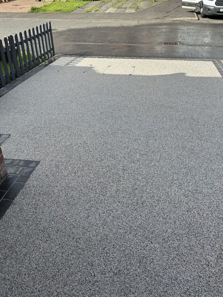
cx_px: 112
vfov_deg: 59.4
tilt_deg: -28.1
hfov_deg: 46.8
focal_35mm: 30
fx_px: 258
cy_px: 118
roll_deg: +1.8
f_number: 1.78
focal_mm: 6.86
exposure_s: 1/2353
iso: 80
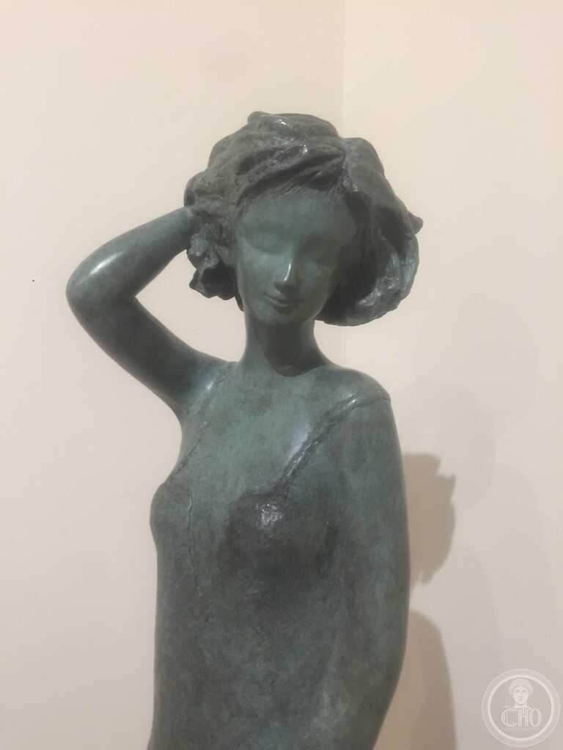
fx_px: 629
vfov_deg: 61.7
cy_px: 375
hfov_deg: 48.2
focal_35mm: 29
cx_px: 282
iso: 125
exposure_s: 1/33
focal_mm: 4.15
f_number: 2.2
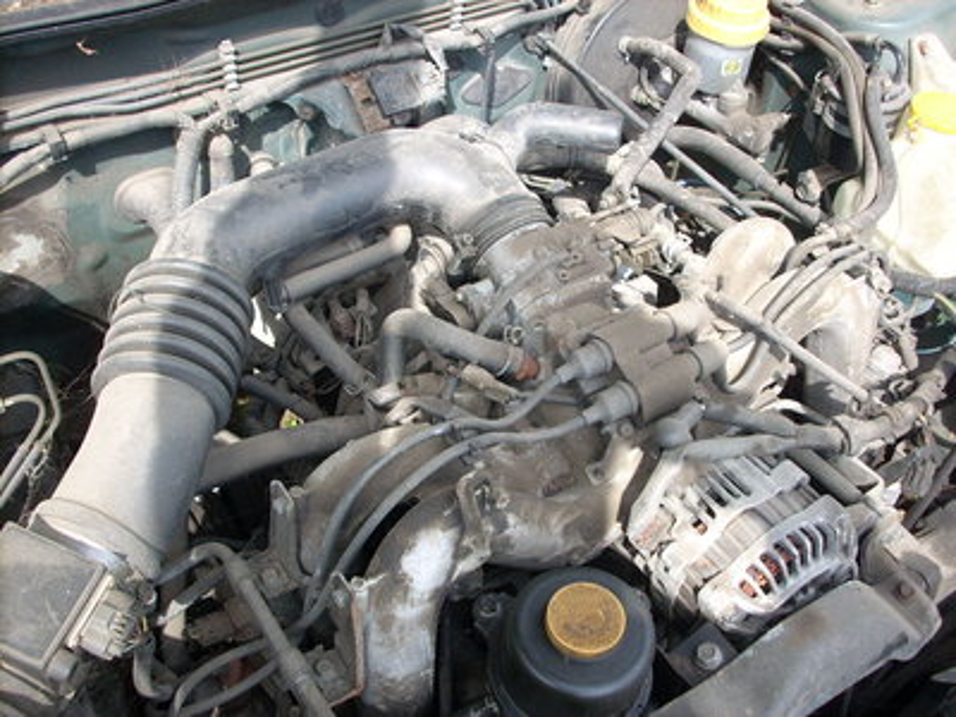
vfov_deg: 38.7
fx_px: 1022
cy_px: 358
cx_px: 478
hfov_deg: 50.1
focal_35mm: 37
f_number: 2.8
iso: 64
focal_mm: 6.2
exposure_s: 1/155
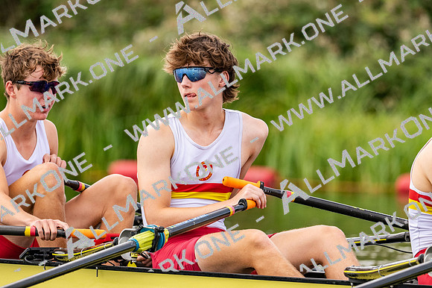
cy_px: 144
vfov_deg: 2.3
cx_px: 216
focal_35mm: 600
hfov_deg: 3.4
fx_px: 7196
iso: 560
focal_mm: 400
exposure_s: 1/2500
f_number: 4.5
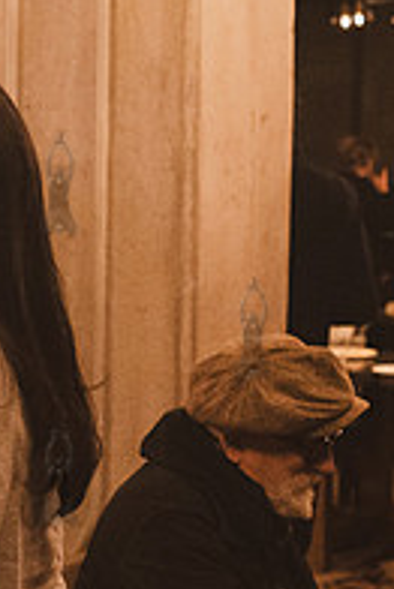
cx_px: -333
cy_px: 303
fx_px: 2065
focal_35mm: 126
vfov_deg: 16.2
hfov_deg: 10.2
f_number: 3.5
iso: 8000
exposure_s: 1/125
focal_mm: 35
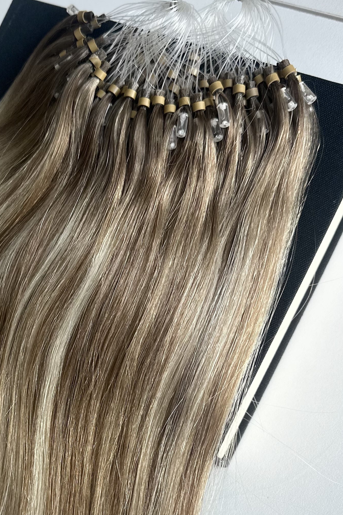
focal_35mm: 50
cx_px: 70
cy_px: 397
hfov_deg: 26.5
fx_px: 715
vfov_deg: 38.4
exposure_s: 1/121
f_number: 1.78
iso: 64
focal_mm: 6.86
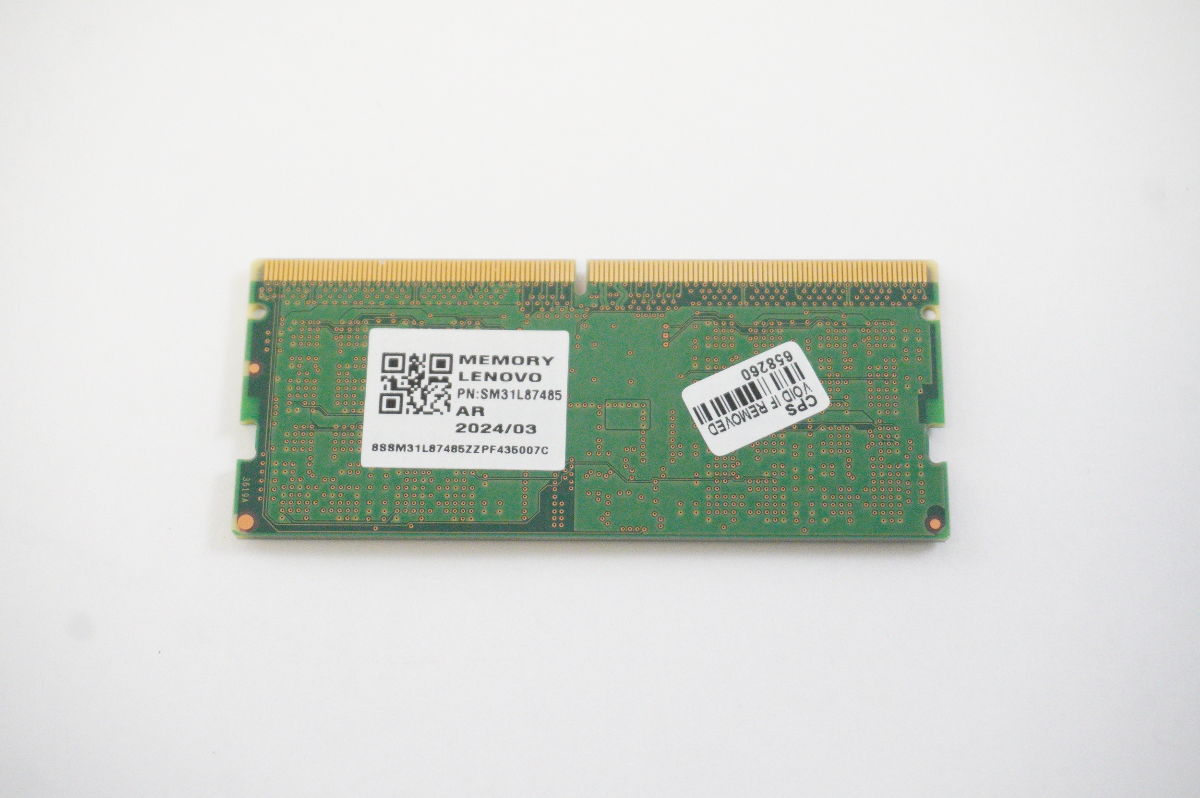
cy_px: 399
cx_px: 600
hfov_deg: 31.2
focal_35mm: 64
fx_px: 2148
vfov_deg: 21.0
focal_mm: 43
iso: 8000
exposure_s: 1/250
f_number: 6.3
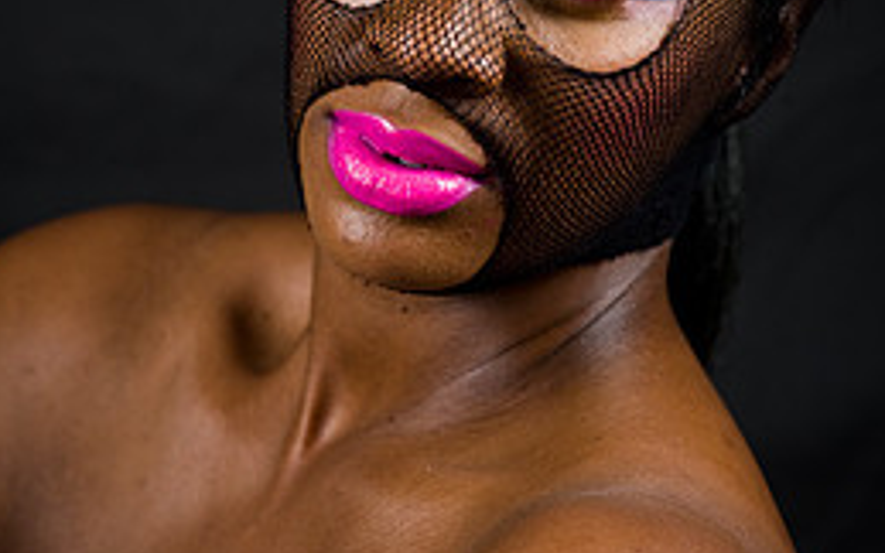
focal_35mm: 354
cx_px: 436
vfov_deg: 3.7
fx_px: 8540
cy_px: 58
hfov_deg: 5.9
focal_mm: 200
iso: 200
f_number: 5.6
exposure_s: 1/125
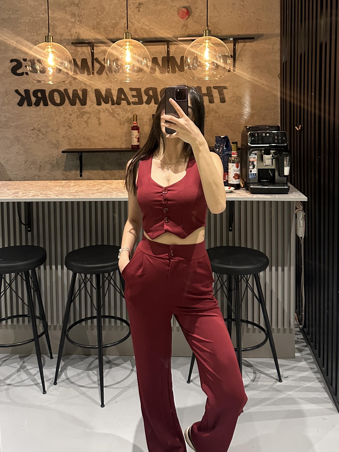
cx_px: 163
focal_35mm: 26
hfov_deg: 53.0
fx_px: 340
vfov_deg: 67.3
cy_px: 233
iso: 640
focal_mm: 6.86
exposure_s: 1/50
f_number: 1.78
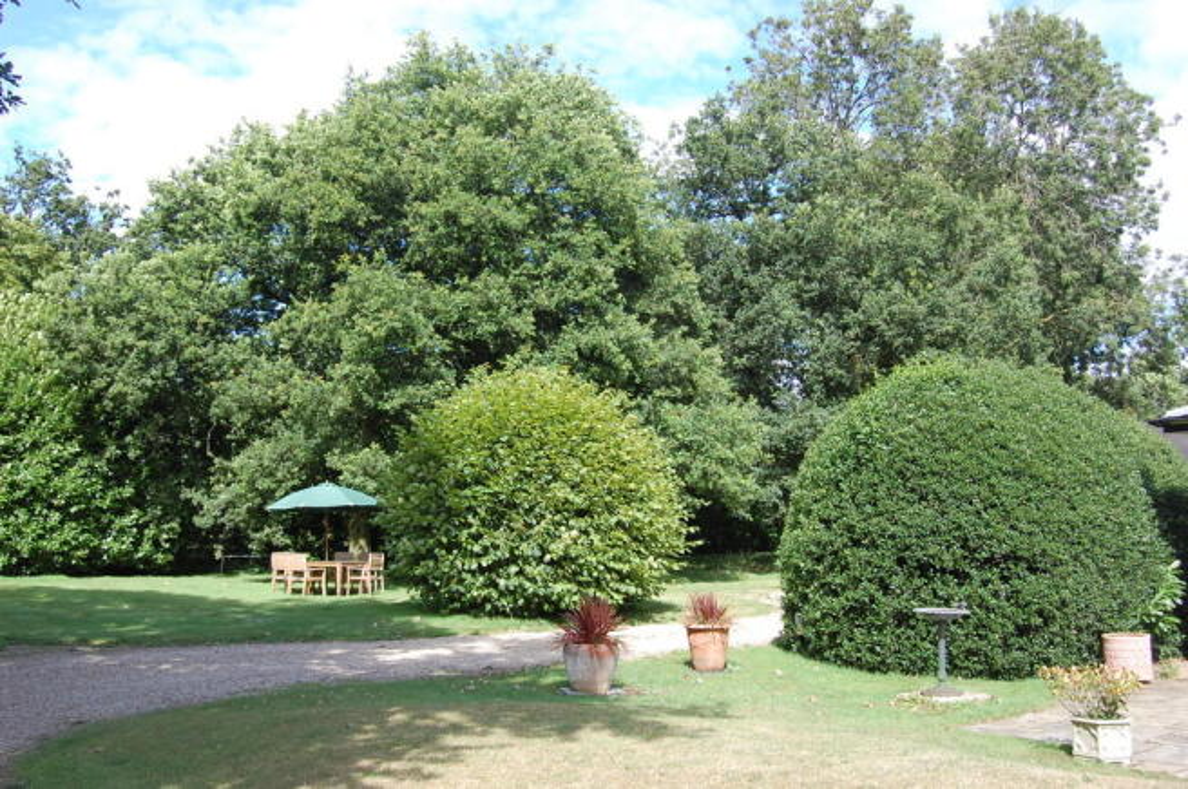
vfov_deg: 38.3
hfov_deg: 55.2
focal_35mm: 34
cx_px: 594
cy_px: 394
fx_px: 1137
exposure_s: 1/200
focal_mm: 23
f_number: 7.1
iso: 200
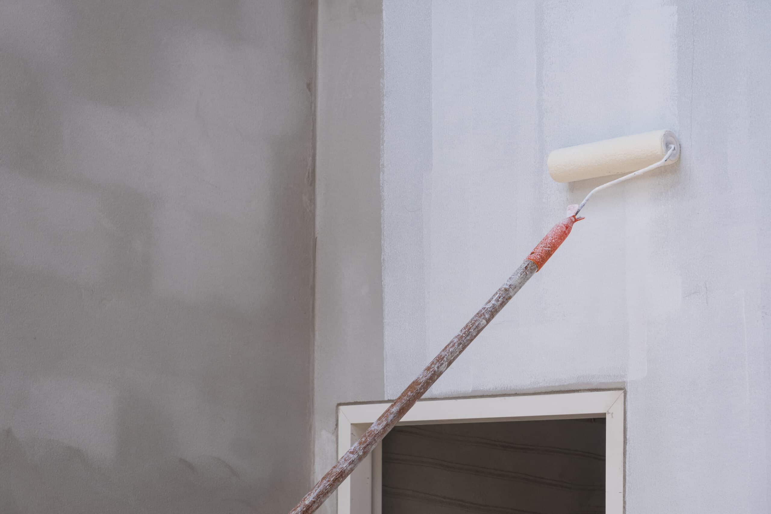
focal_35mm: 68
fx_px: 1456
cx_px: 386
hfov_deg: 29.7
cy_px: 257
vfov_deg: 20.0
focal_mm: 45
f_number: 5.6
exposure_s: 1/250
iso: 200
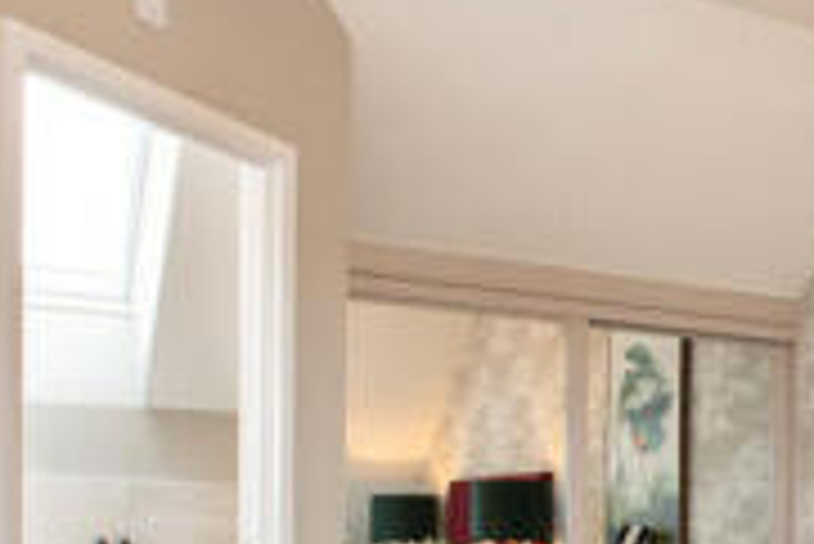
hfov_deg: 27.8
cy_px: 600
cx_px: 1091
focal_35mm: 58
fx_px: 1312
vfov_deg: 22.1
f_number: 7.1
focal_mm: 16
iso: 200
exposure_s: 1/6
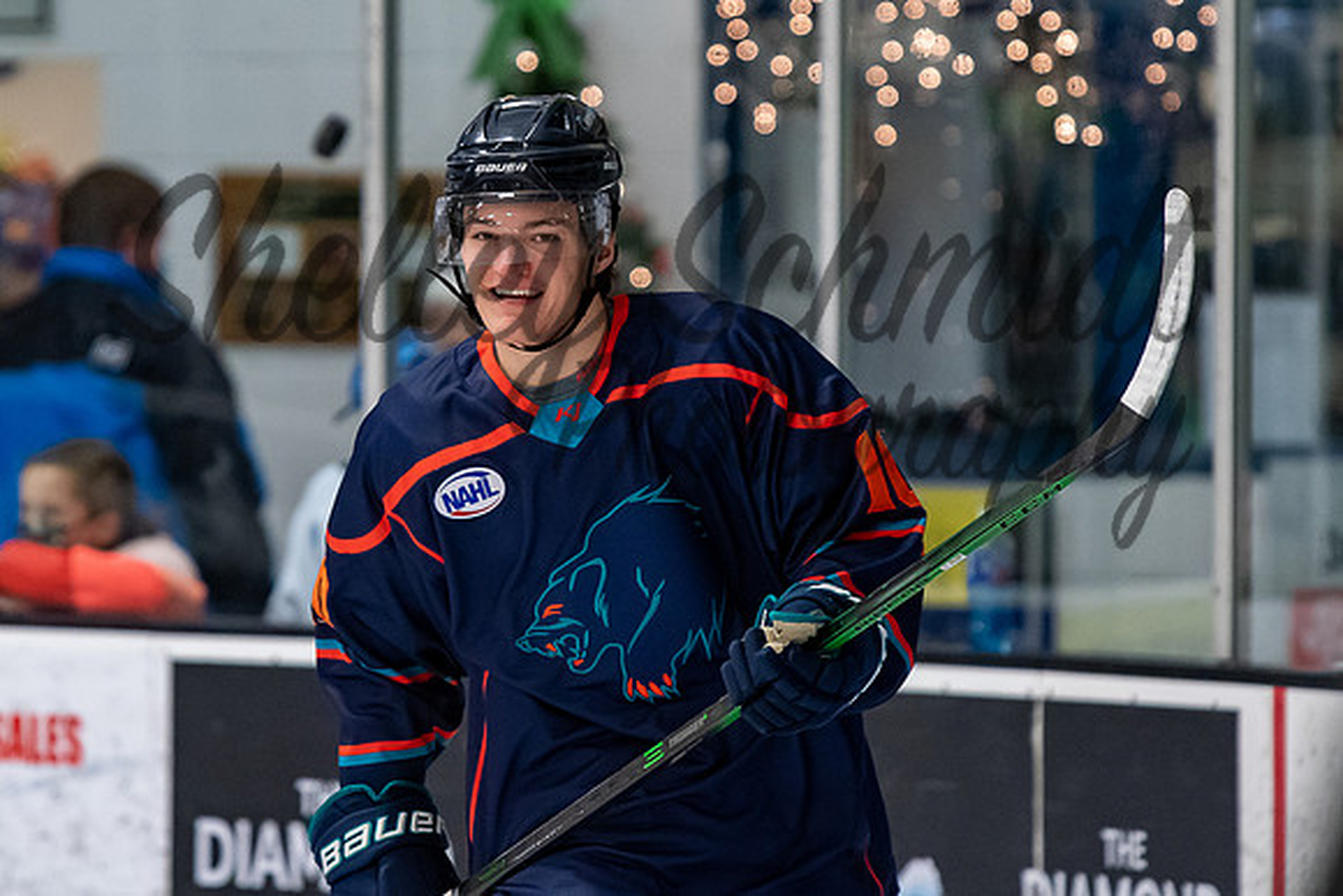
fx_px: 16217
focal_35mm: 435
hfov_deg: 4.7
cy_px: 281
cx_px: 453
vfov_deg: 3.2
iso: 2000
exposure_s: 1/800
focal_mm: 200
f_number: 3.2
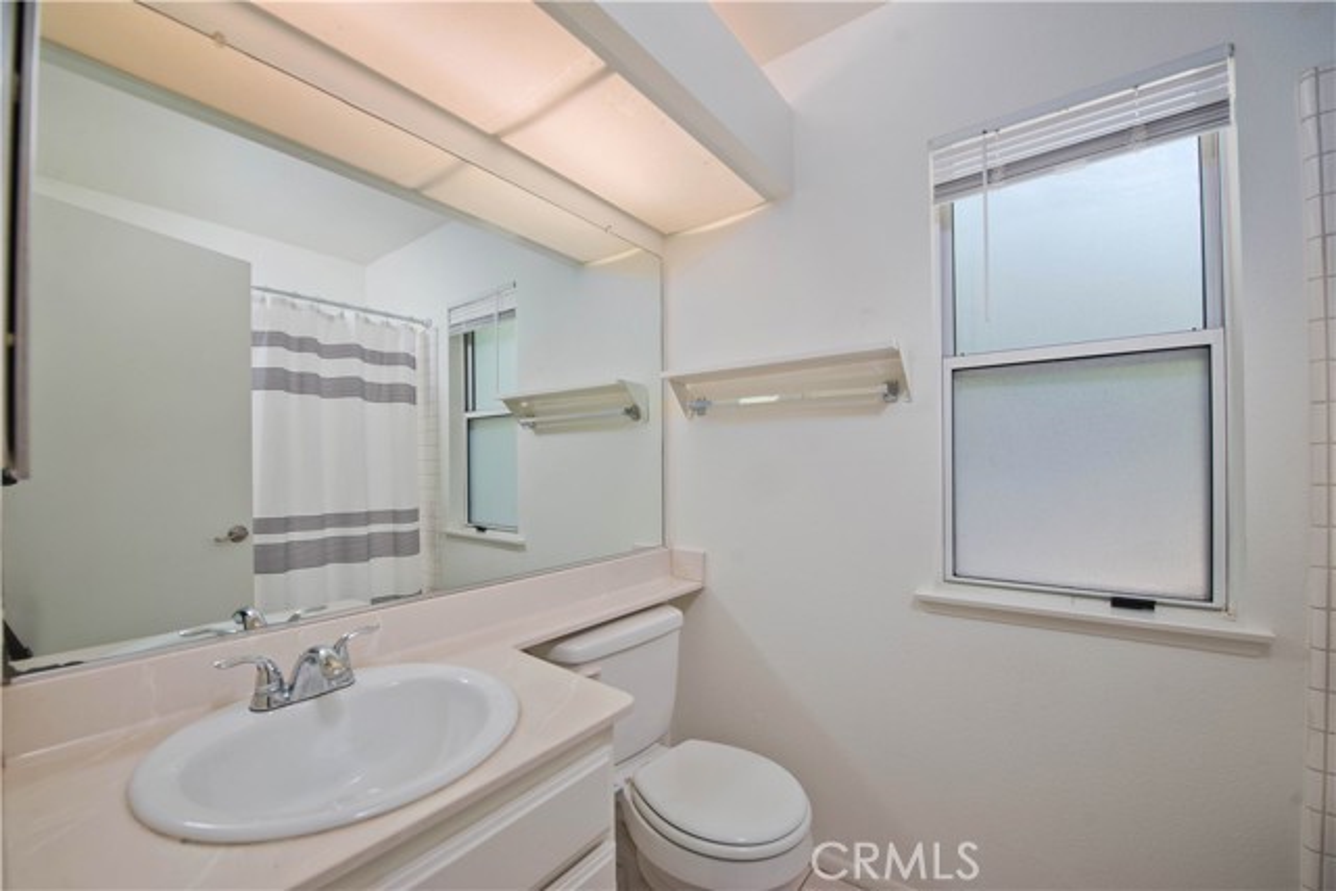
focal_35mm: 14
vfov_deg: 81.2
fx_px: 520
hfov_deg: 104.2
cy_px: 446
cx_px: 668
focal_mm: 14
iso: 400
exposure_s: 1/400
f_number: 5.6
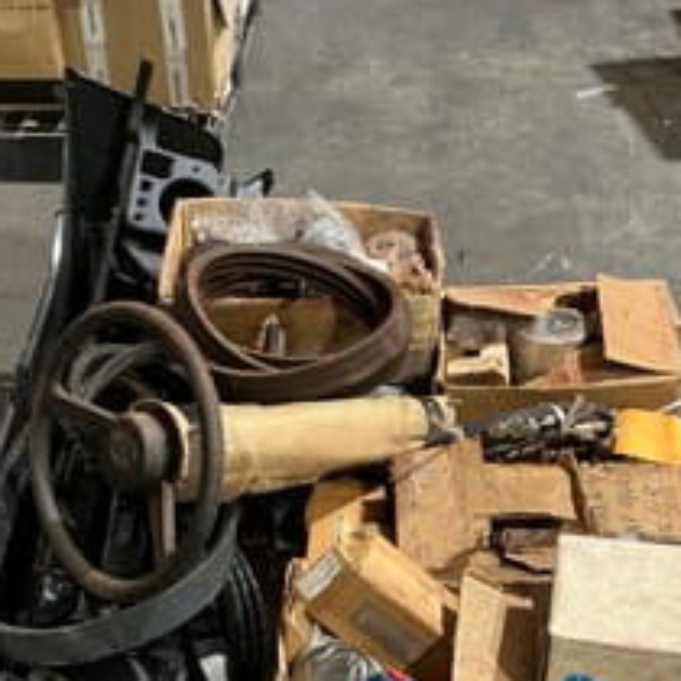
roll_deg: +0.5
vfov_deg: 28.1
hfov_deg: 29.1
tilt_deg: -44.4
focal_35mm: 59
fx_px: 1313
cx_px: 324
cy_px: 595
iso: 250
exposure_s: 1/50
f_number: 1.8
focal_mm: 3
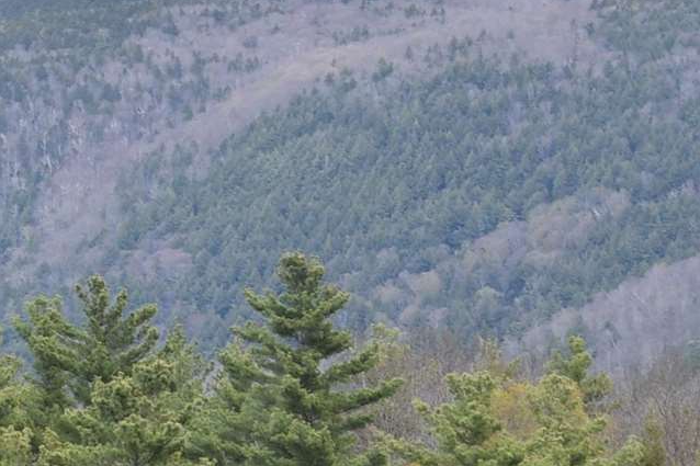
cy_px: 643
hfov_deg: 5.2
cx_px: -142
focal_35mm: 397
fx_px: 7725
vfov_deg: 3.4
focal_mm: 55
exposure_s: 1/160
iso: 100
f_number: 6.3
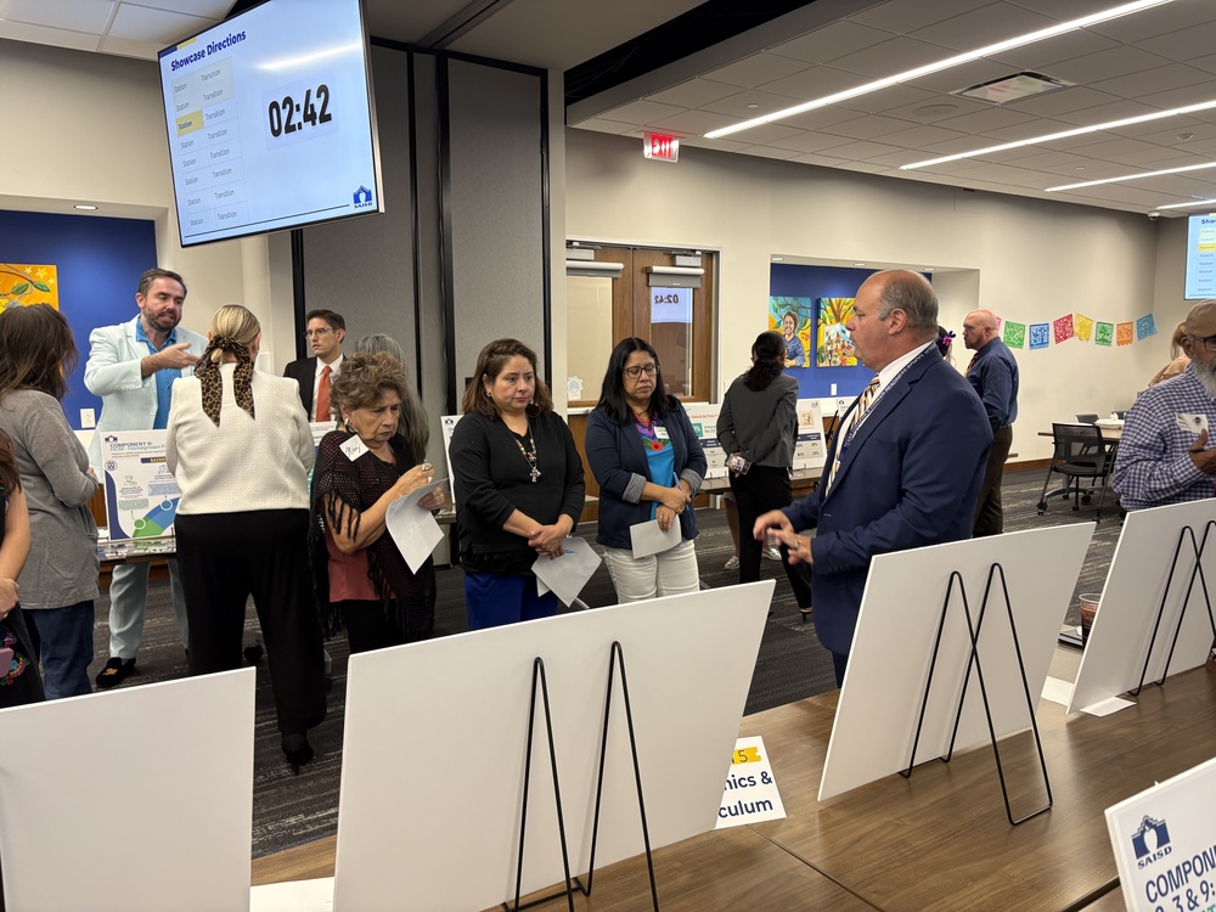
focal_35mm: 26
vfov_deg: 53.1
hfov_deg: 67.3
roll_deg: +0.6
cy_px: 456
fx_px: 913
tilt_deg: -6.0
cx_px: 608
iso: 100
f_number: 1.6
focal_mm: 5.96
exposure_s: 1/60
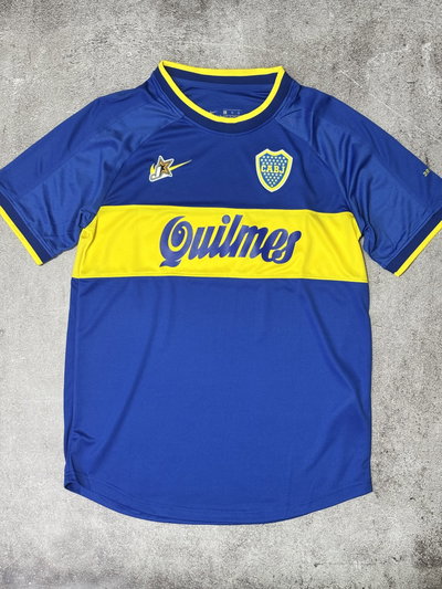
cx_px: 221
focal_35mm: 52
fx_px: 885
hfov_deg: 28.0
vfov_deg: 36.8
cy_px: 294
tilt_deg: -86.8
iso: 200
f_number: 1.6
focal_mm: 5.96
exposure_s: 1/33
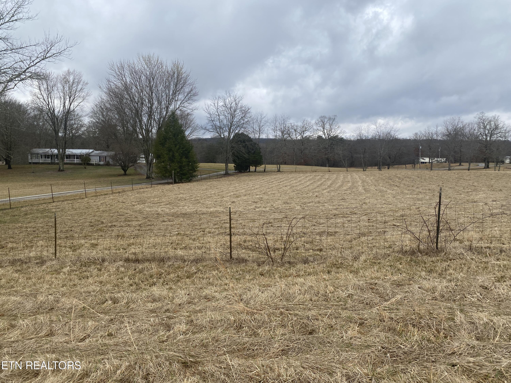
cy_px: 192
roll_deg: -1.0
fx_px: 384
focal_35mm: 26
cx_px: 256
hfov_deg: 67.3
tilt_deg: -3.5
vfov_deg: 53.1
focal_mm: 4.25
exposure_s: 1/822
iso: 32
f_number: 1.8
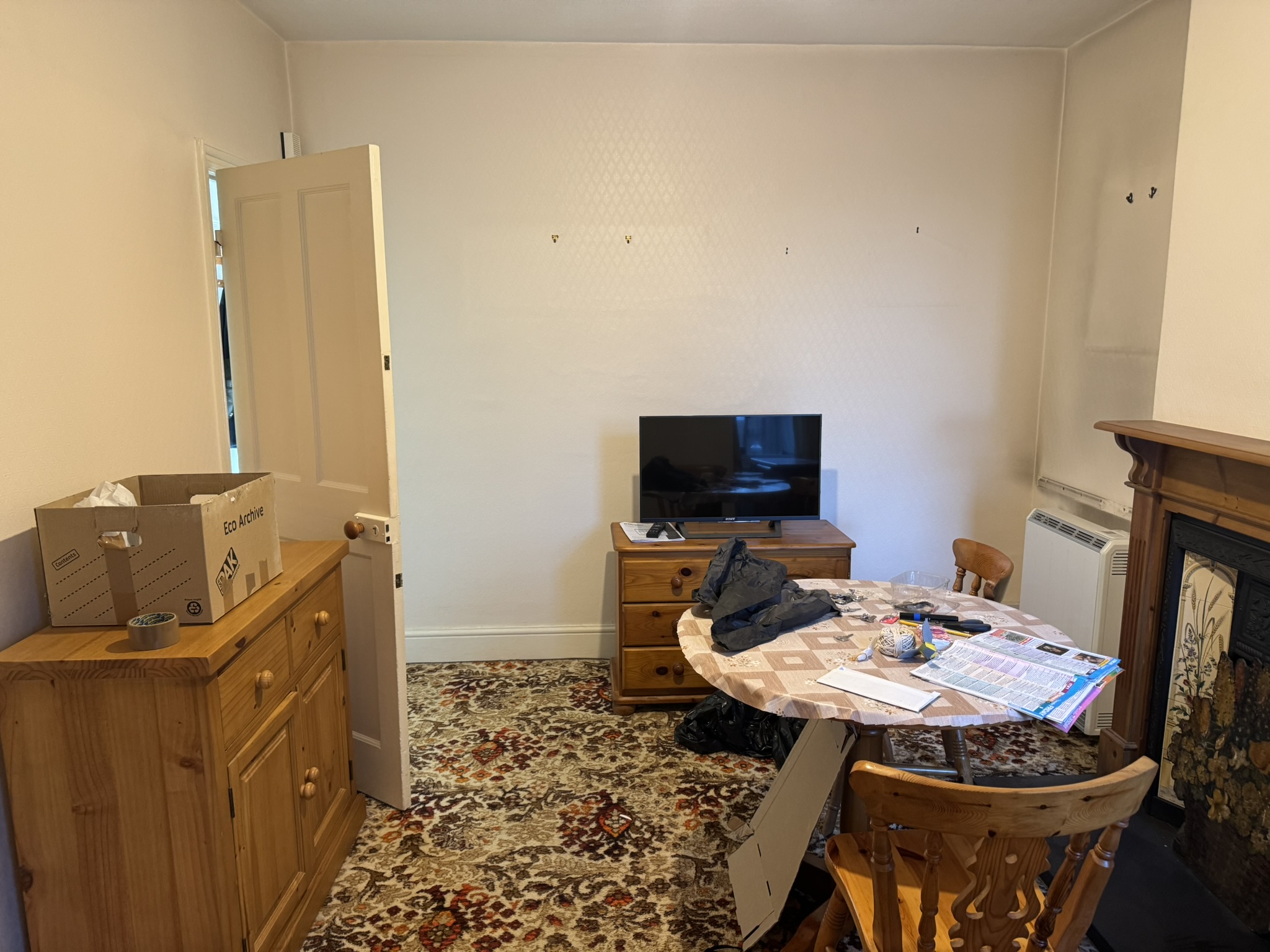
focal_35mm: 24
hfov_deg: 71.6
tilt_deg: -9.3
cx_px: 635
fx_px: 881
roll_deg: +0.4
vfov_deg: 56.8
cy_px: 476
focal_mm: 6.76
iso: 320
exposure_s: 1/50
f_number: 1.78
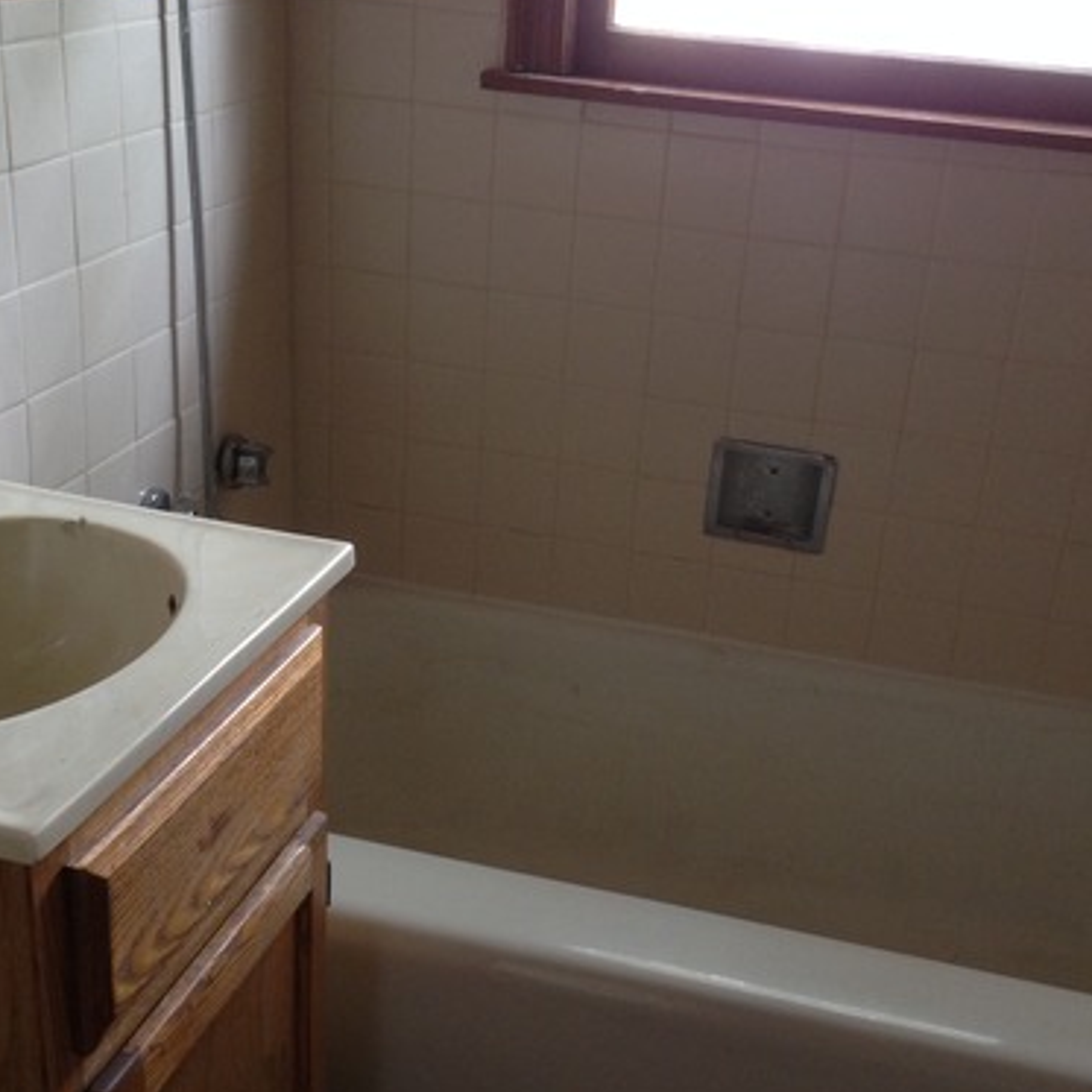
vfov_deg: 33.9
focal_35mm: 50
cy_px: 665
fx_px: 1785
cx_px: 533
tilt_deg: -24.9
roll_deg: -2.9
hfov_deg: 34.0
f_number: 2.4
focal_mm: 4.12
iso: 125
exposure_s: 1/20
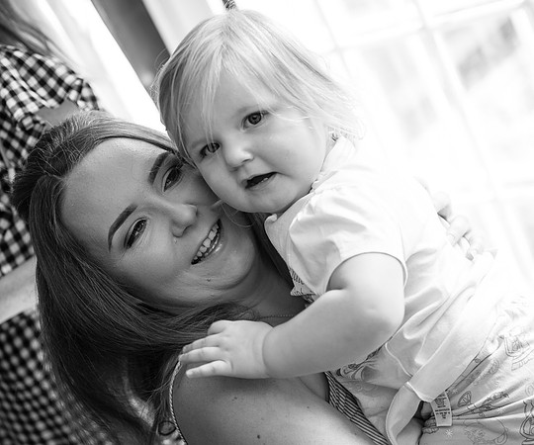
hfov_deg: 25.5
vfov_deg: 21.4
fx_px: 1179
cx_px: 212
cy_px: 253
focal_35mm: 73
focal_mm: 35
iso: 100
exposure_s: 1/320
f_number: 2
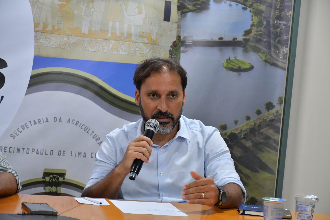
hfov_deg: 17.1
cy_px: 110
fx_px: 1100
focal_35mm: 120
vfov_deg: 11.4
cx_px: 165
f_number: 5.3
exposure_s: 1/125
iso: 2000
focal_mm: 80
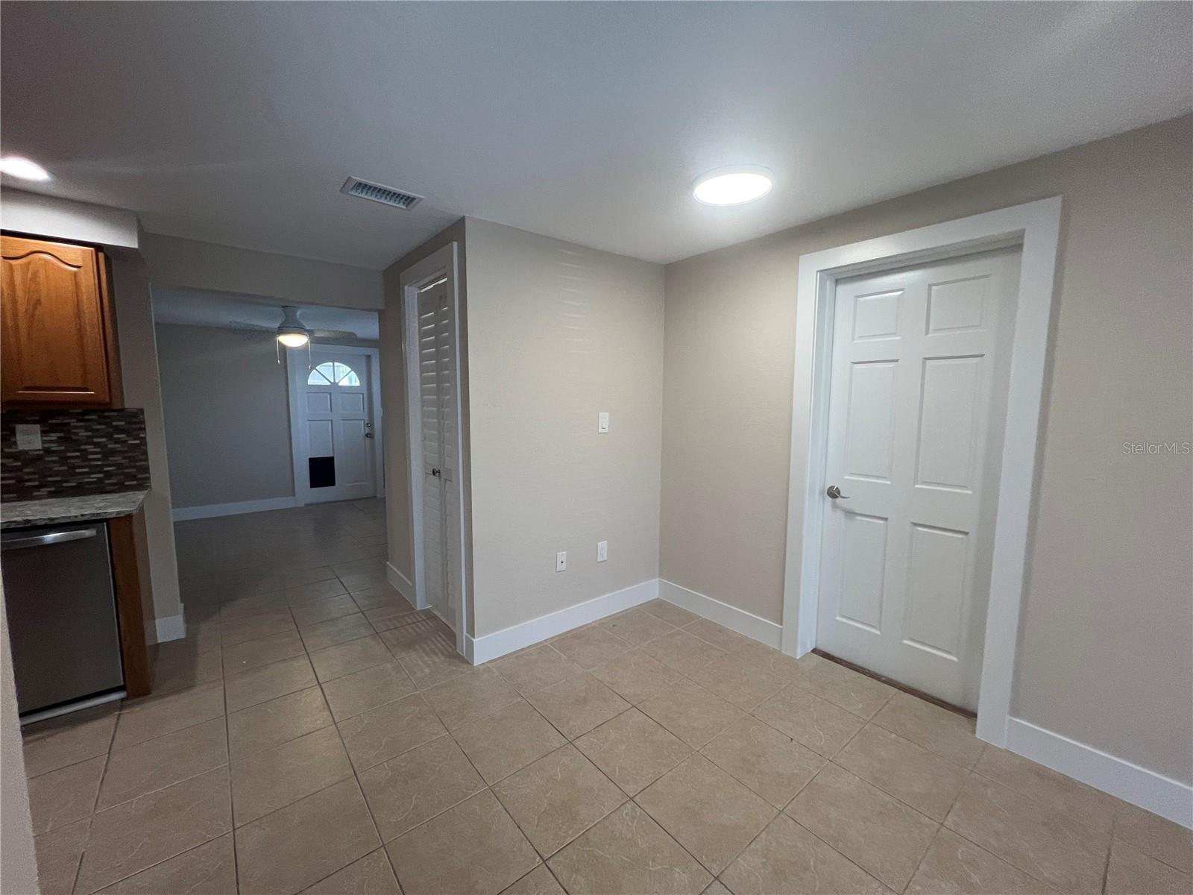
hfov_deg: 106.2
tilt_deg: -6.1
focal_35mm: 13
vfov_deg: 89.9
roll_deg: -0.4
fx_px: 448
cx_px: 596
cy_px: 448
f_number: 1.8
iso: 160
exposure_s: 1/120
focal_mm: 1.57
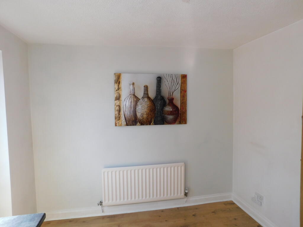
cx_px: 152
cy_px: 114
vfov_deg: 58.9
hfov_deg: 73.9
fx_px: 201
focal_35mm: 23
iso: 125
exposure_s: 1/80
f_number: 3
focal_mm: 4
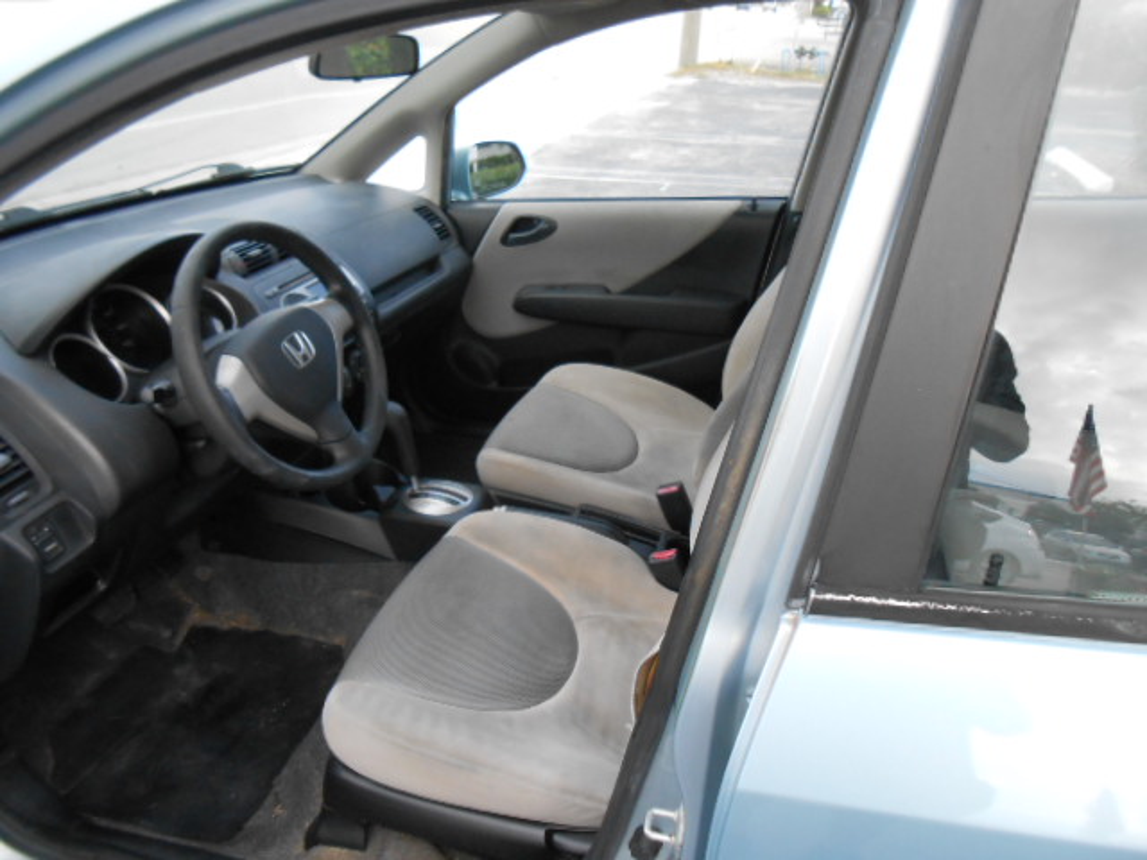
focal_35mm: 26
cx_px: 574
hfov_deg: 67.3
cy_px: 430
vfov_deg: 53.1
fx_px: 862
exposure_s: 1/250
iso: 320
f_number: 3.5
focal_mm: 4.6
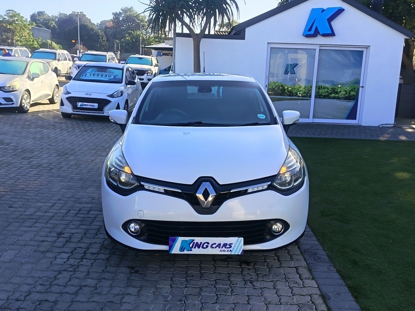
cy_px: 156
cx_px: 208
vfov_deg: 39.7
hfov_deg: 51.4
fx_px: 432
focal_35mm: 36
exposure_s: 1/211
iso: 100
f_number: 1.75
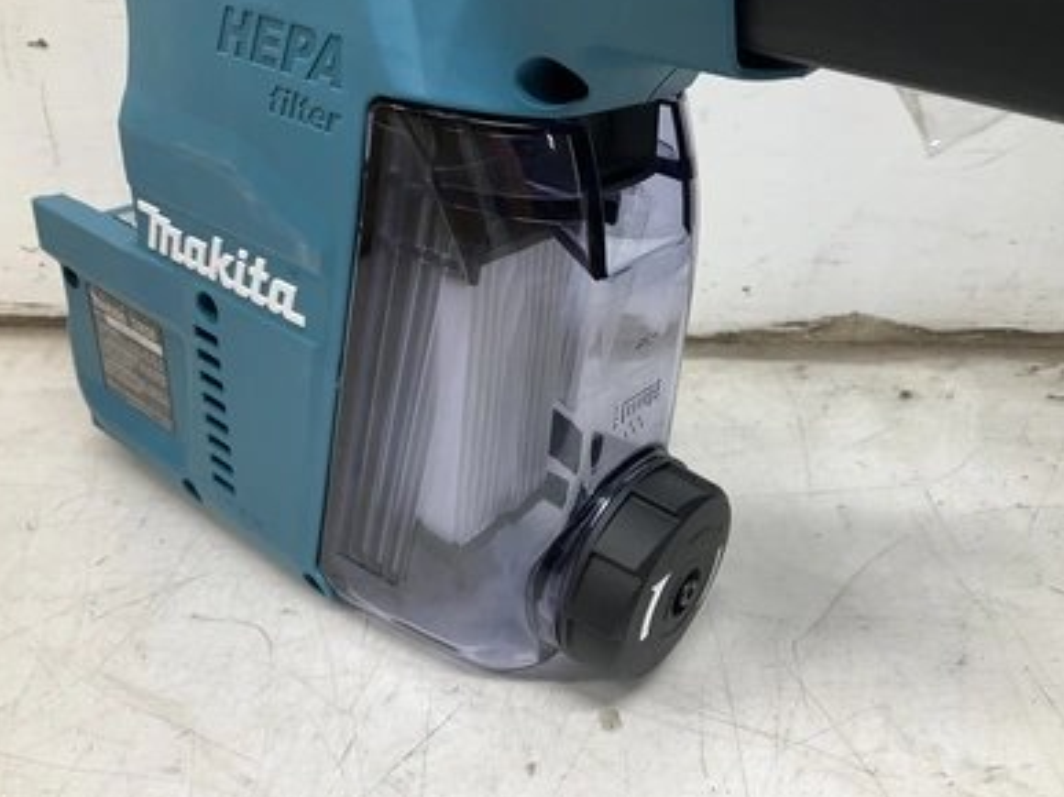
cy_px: 393
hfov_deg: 60.0
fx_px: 922
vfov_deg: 46.8
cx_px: 522
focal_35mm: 30
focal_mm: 3
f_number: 1.8
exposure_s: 1/120
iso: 64
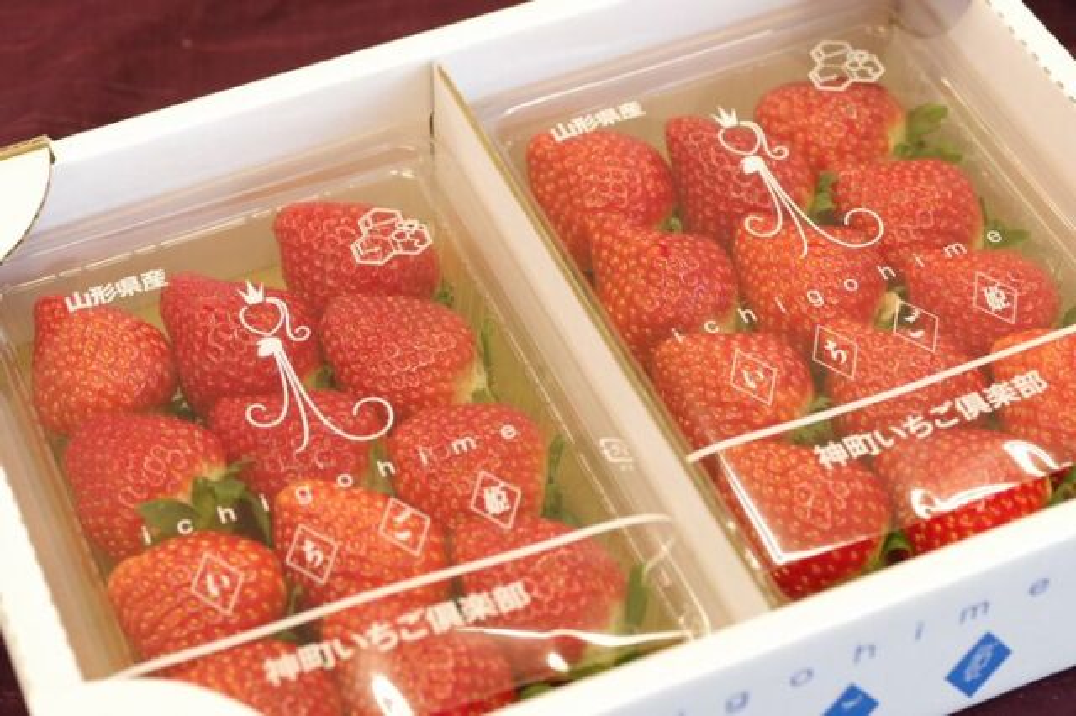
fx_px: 2240
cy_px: 358
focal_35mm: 75
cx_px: 538
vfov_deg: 18.2
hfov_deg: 27.0
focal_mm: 50
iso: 1600
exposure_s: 1/100
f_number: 4.5
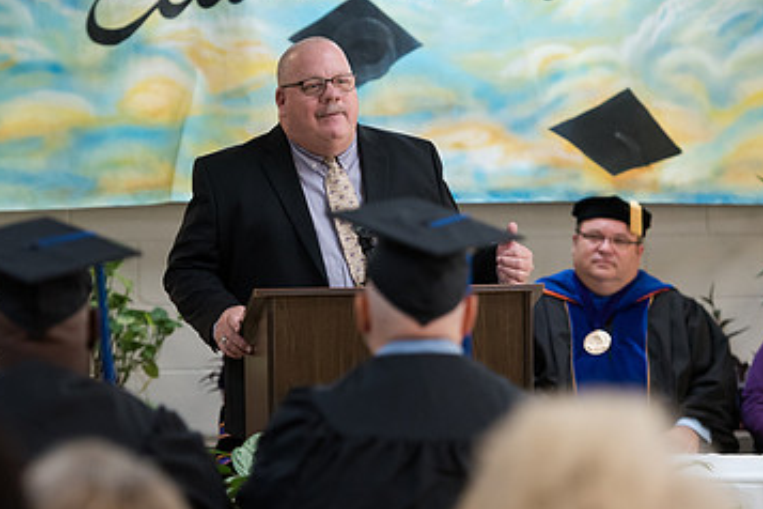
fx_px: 4472
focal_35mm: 211
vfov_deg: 6.5
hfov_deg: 9.8
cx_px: 385
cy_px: 211
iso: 2500
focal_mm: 130
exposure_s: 1/200
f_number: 2.8
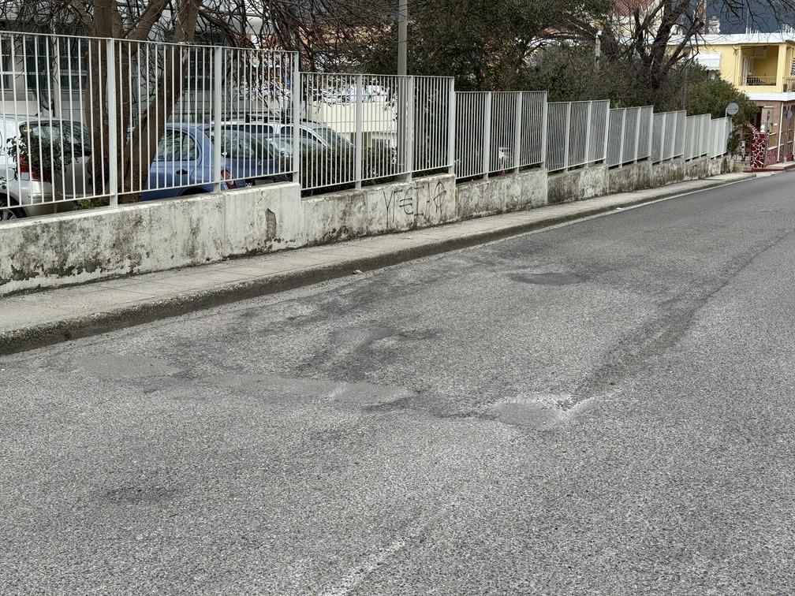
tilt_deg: -10.5
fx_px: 1102
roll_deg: -0.4
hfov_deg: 39.7
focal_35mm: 48
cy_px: 298
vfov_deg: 30.3
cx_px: 398
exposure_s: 1/1838
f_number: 1.78
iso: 64
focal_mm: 6.76
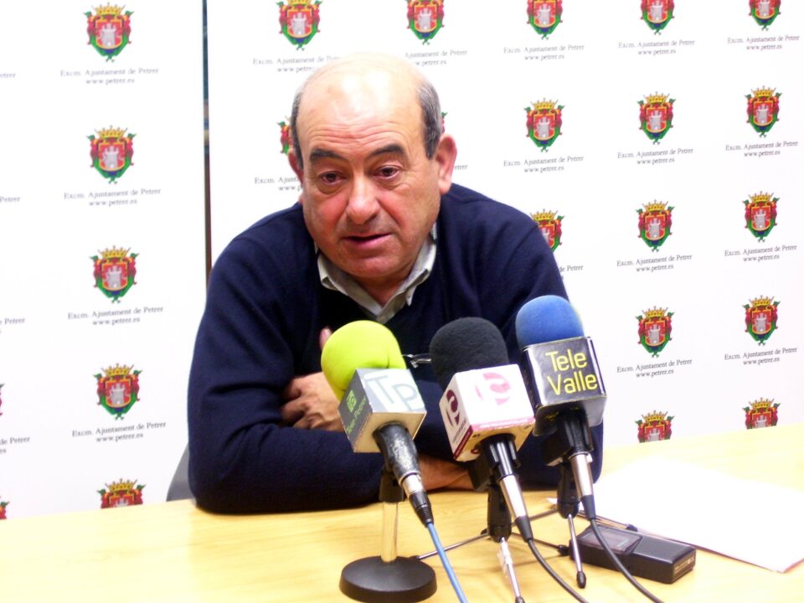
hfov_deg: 22.5
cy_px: 302
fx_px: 2021
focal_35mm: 87
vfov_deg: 17.0
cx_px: 402
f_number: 4.3
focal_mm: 14.3
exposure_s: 1/8
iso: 160
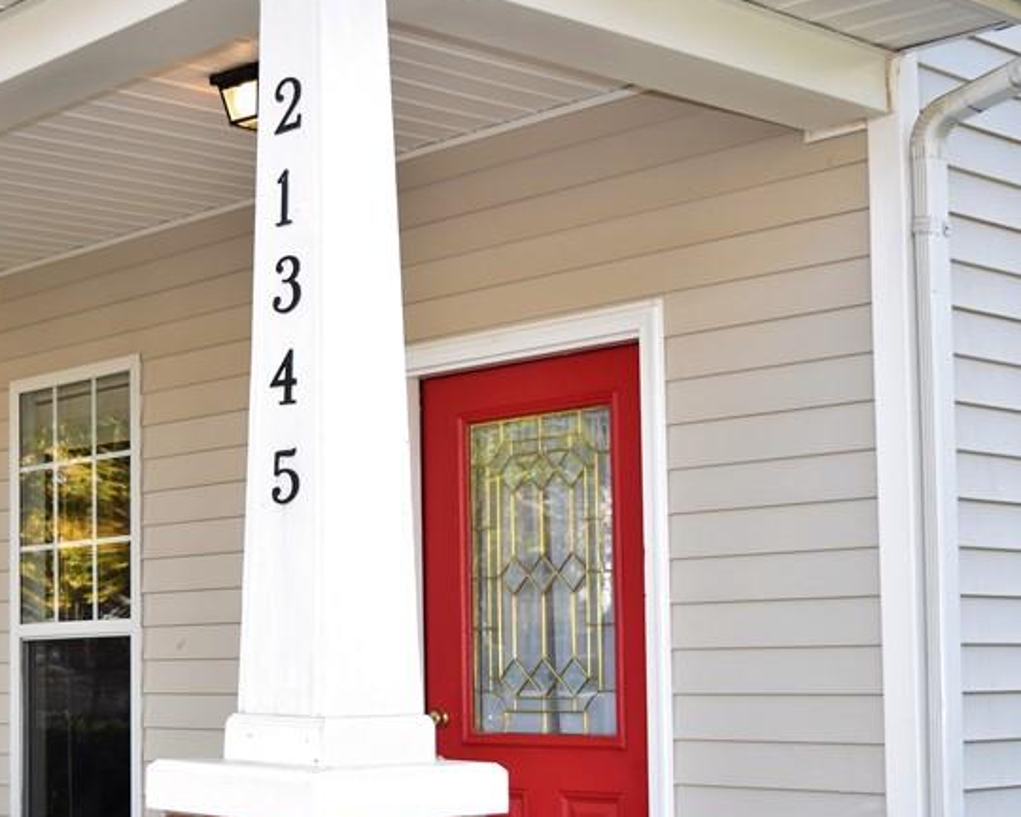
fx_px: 2055
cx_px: 187
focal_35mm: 68
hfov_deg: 27.3
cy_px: 550
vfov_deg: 22.4
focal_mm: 24
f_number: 4
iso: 100
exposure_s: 1/60
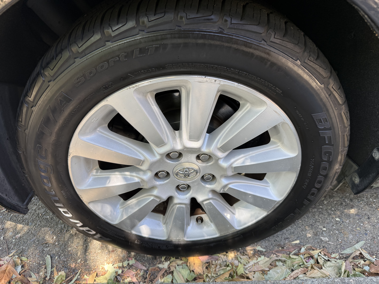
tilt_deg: -34.2
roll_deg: +0.0
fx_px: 263
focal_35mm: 24
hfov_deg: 71.6
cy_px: 142
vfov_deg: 56.8
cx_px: 190
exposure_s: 1/129
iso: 50
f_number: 1.78
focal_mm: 6.76
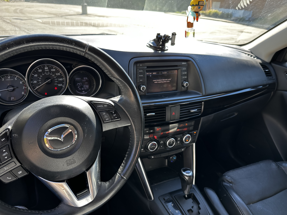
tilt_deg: -26.0
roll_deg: -4.7
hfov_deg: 71.6
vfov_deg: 56.8
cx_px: 144
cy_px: 108
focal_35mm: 24
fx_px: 199
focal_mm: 6.86
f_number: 1.78
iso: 64
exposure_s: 1/227
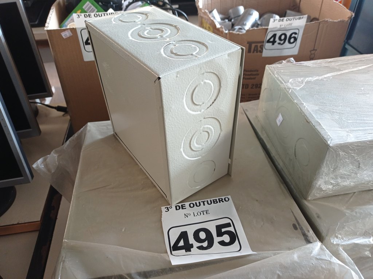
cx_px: 186
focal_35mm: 28
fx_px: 301
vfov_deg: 49.7
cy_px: 140
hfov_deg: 63.5
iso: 392
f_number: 1.79
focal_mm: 4.7
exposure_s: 1/24
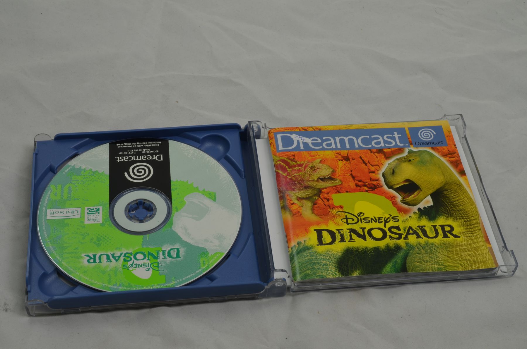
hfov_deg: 33.5
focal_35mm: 60
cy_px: 174
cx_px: 264
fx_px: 877
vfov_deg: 22.5
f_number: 20
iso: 100
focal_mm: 40
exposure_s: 1/3
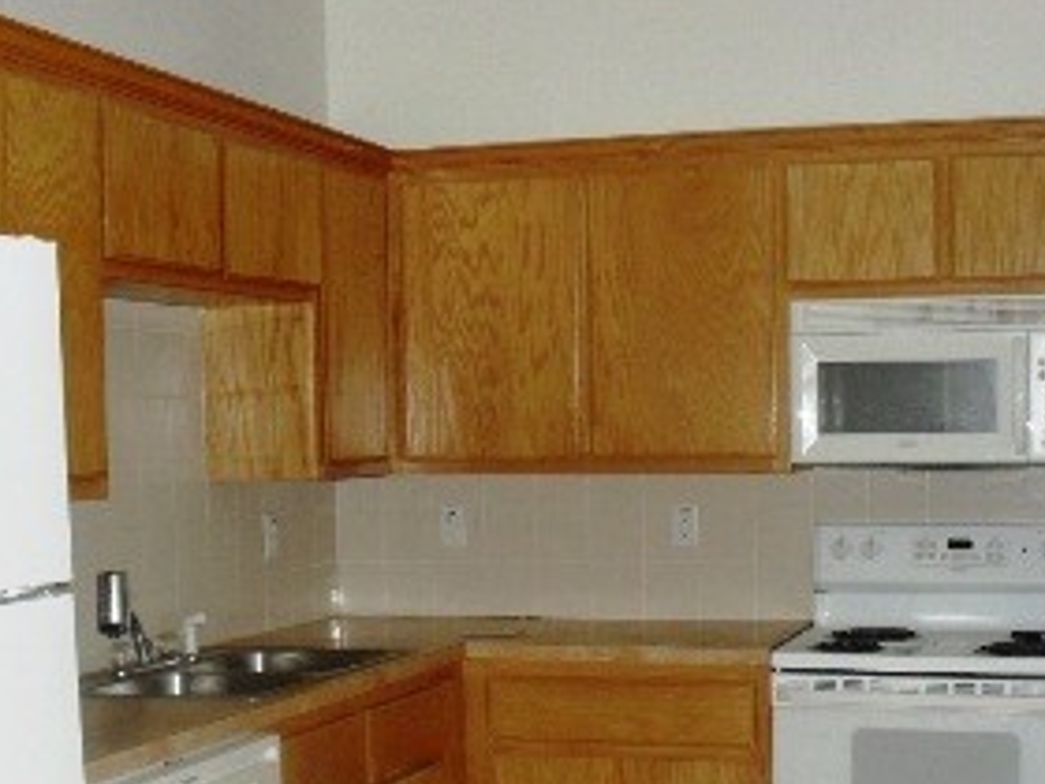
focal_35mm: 56
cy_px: 579
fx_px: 1691
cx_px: 620
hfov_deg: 34.3
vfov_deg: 25.8
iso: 200
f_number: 3.2
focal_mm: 6.3
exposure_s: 1/45
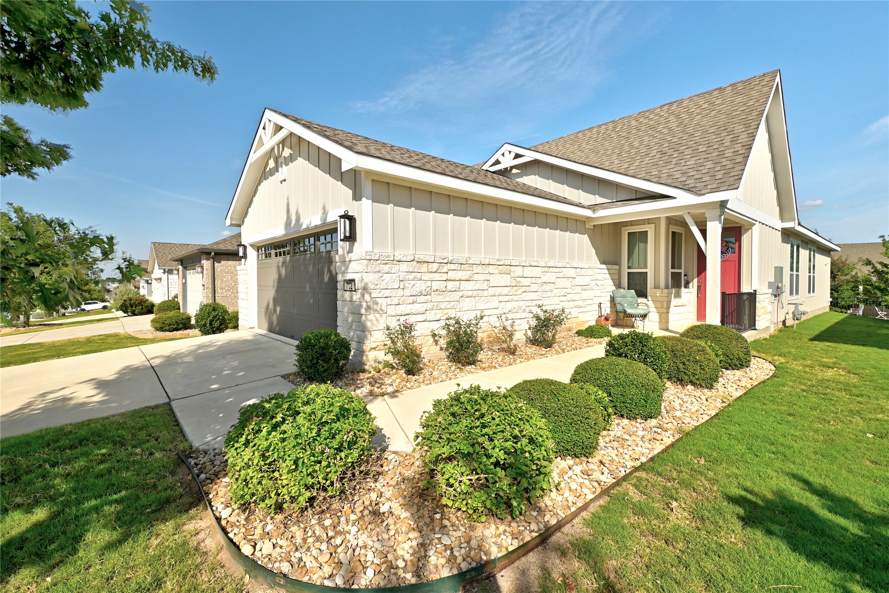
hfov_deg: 104.2
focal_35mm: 14
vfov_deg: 81.2
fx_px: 346
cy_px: 296
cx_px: 444
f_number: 10
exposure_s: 1/500
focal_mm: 14
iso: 400
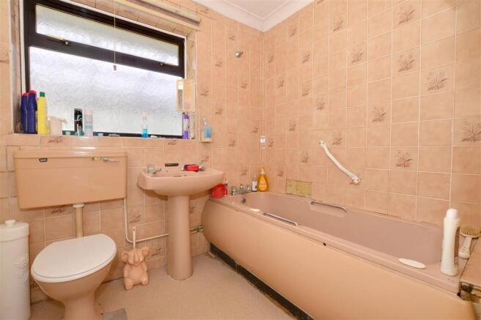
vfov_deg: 77.3
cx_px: 240
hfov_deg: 100.4
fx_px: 200
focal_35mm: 15
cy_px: 160
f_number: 11
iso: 400
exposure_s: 2.5
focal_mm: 10
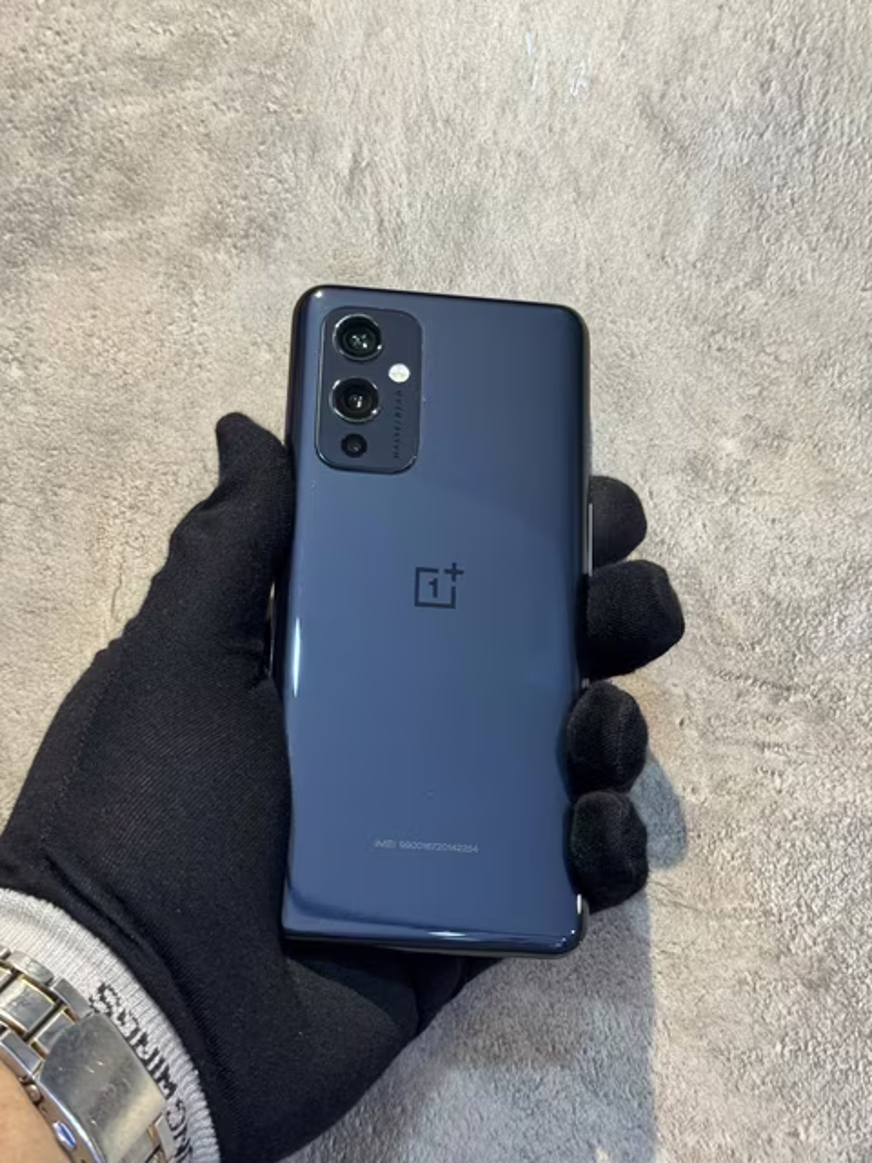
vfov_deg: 39.7
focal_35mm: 48
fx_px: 1612
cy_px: 582
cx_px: 436
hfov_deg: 30.3
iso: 125
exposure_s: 1/50
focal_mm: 6.76
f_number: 1.78
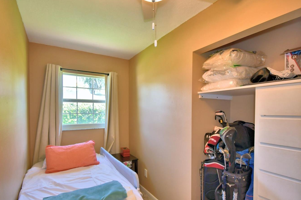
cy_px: 114
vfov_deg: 67.0
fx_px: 150
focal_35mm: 18
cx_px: 160
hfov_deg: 89.9
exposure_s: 1/30
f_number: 4.5
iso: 220
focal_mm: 10
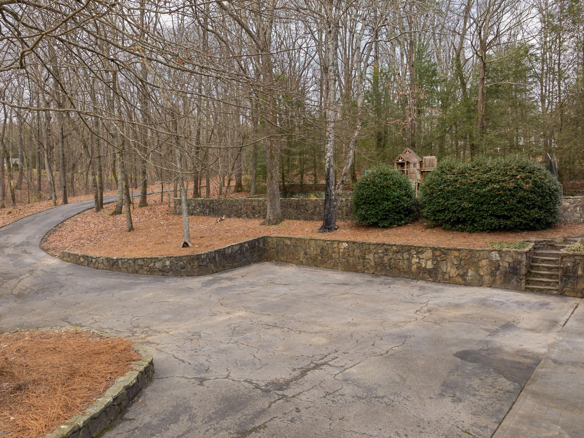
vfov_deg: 56.8
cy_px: 219
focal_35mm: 24
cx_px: 292
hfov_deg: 71.6
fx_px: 405
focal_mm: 12.29
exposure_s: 1/100
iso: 100
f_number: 5.6
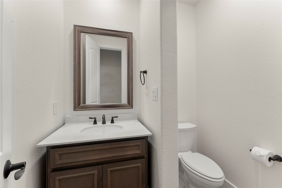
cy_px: 94
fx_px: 110
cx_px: 141
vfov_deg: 81.3
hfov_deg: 104.2
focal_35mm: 14
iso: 800
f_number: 8
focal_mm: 14
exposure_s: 1/10
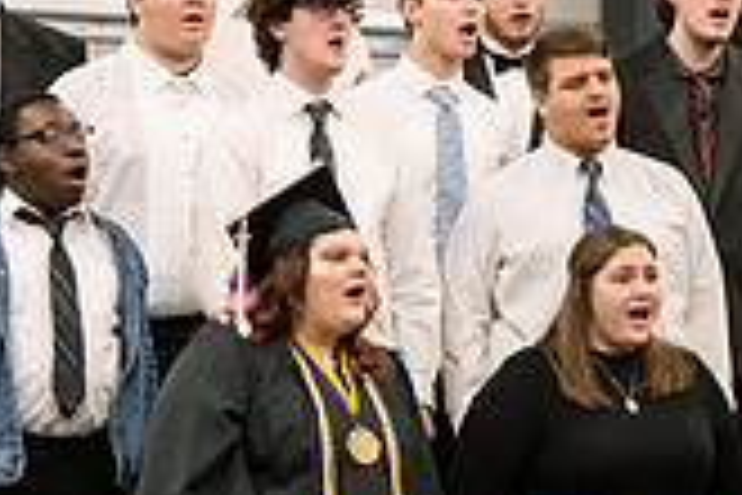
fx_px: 5936
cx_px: 800
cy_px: 425
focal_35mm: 288
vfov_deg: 4.8
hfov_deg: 7.1
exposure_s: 1/200
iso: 2500
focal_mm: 82
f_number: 3.5
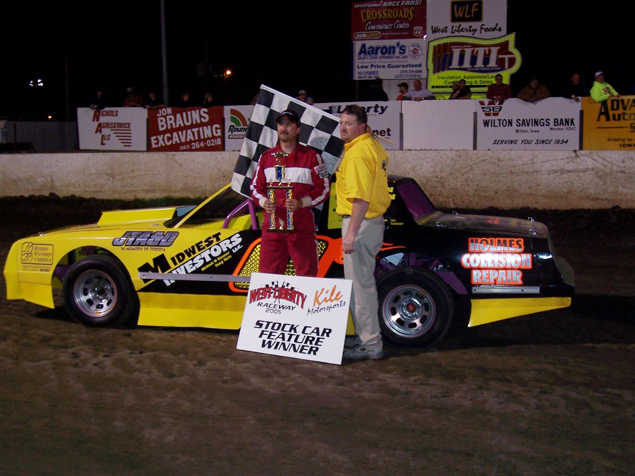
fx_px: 770
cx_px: 318
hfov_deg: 44.8
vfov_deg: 34.3
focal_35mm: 42
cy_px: 238
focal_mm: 7
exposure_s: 1/60
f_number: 3
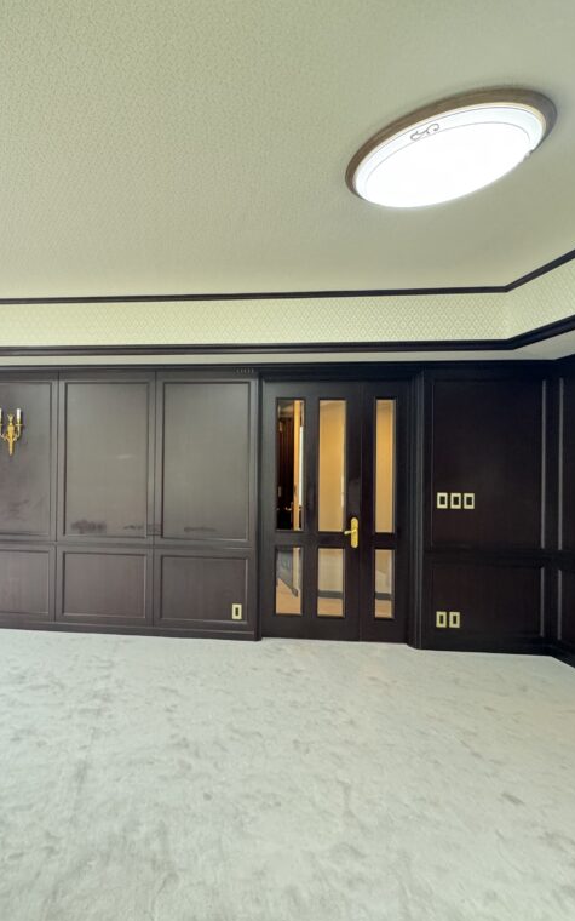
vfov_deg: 85.1
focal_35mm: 20
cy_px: 463
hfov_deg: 55.0
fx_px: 501
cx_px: 107
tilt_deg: +1.5
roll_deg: -0.5
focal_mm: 2.22
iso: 400
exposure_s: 1/49
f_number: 2.2
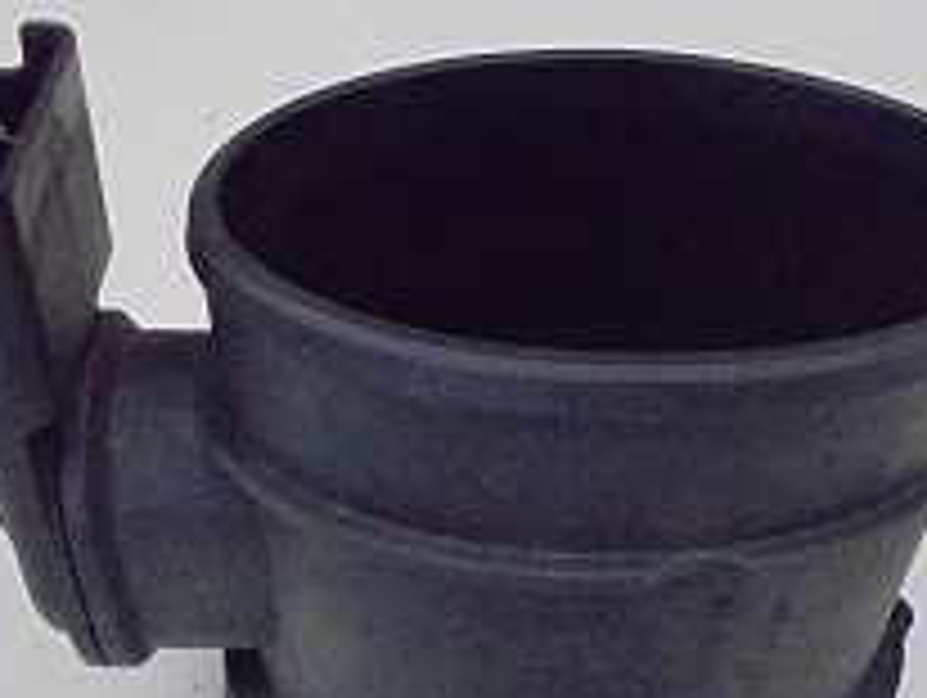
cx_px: 529
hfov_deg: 38.8
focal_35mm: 49
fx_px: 1314
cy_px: 513
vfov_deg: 29.3
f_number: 3.5
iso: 800
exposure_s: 1/25
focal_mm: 4.6
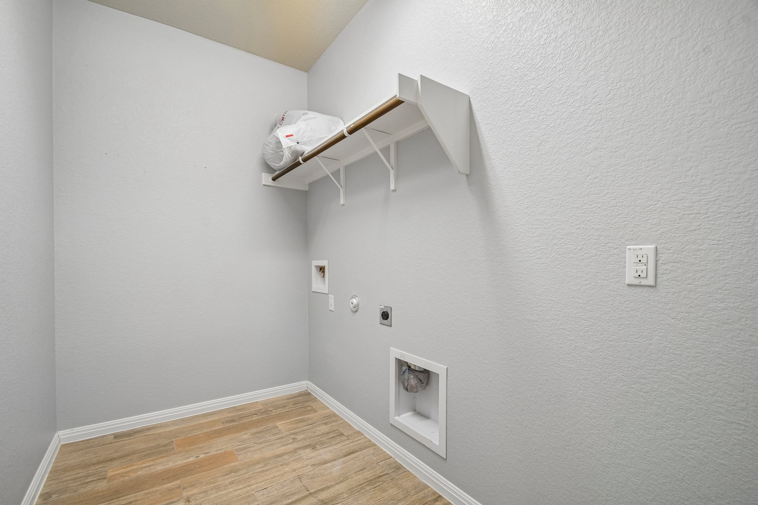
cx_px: 379
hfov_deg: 100.4
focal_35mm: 15
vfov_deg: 77.3
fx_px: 316
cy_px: 252
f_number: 8
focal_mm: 10
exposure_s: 1/10
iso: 400
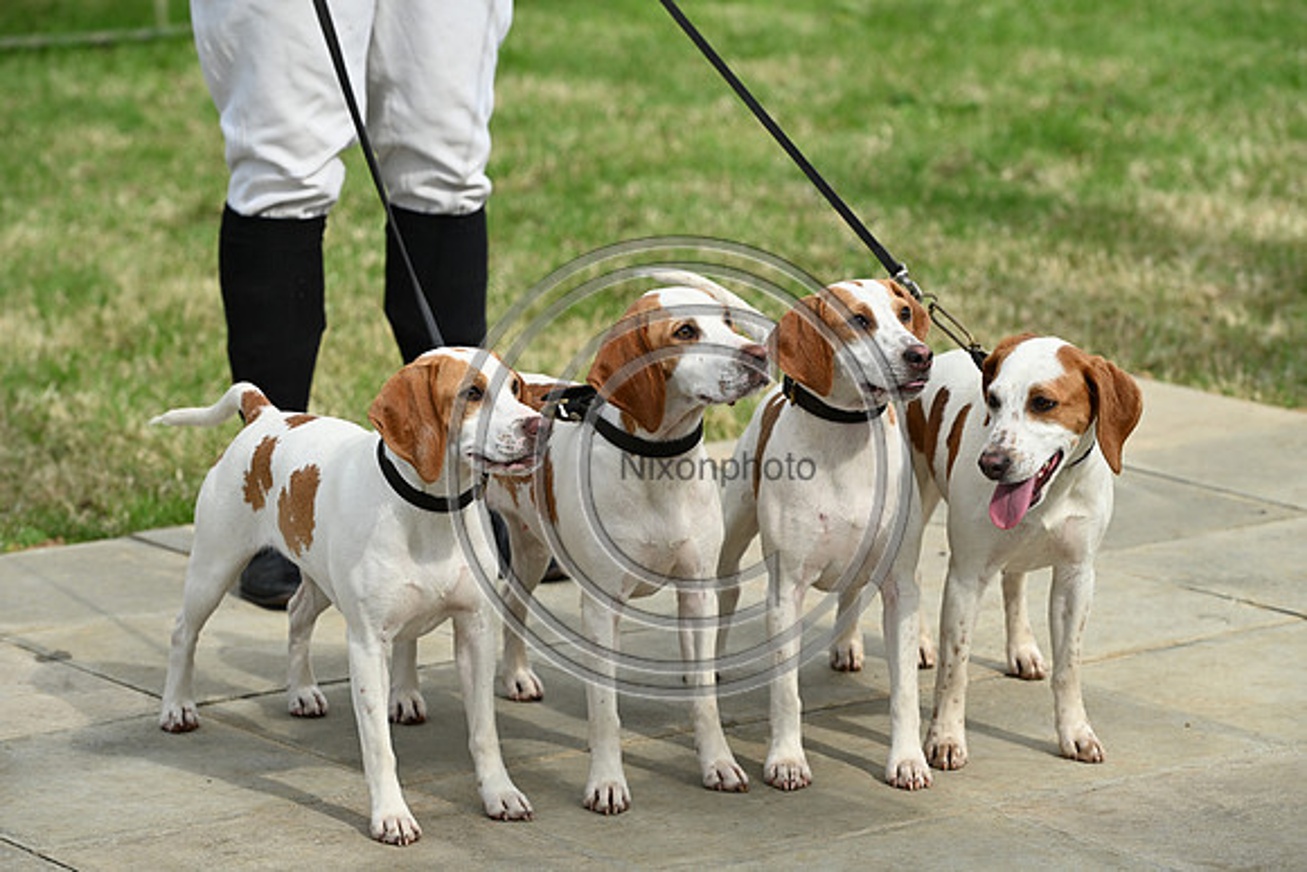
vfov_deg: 10.2
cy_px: 436
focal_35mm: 135
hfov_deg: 15.2
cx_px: 654
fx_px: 4902
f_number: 5.6
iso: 320
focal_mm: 135
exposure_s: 1/1000
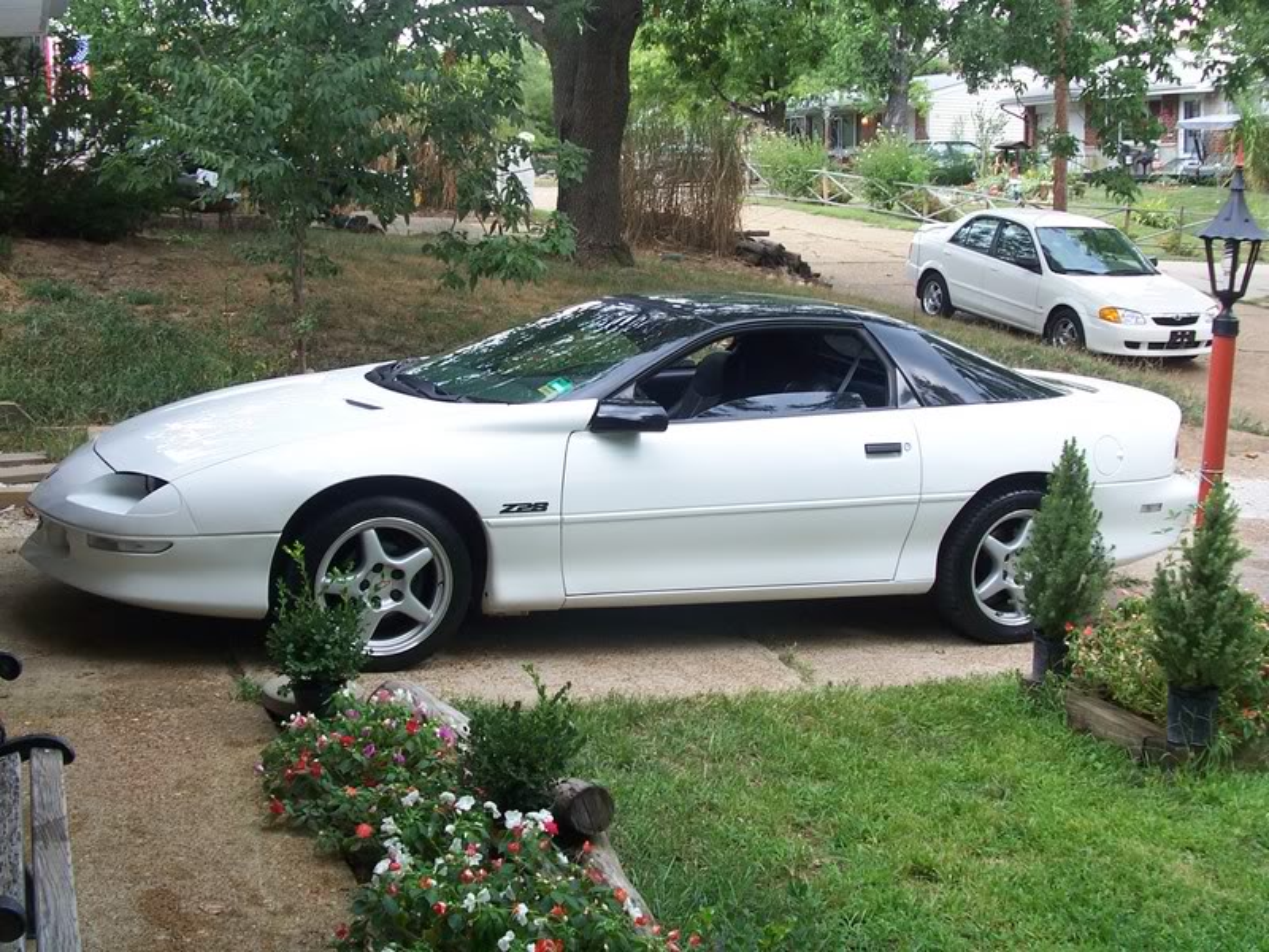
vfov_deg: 34.3
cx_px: 634
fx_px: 1540
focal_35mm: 42
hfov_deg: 44.8
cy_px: 476
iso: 80
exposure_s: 1/90
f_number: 2.8
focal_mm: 7.2
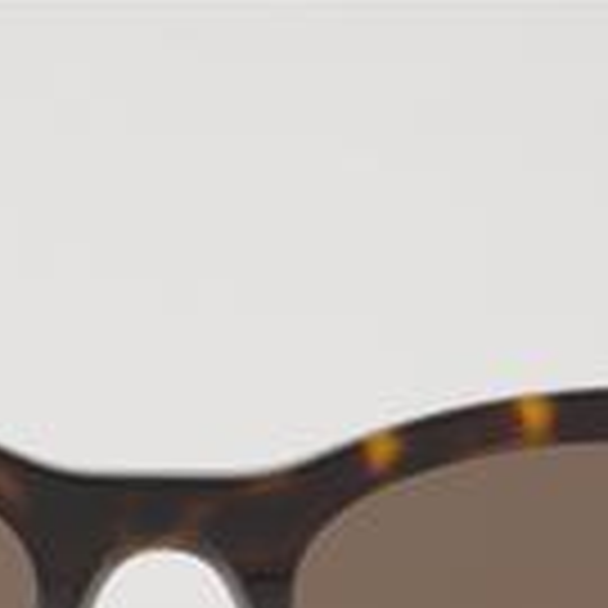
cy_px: 590
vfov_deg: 8.4
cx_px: 162
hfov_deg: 8.4
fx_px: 4138
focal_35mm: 208
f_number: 32
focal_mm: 55
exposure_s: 1/3
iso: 100
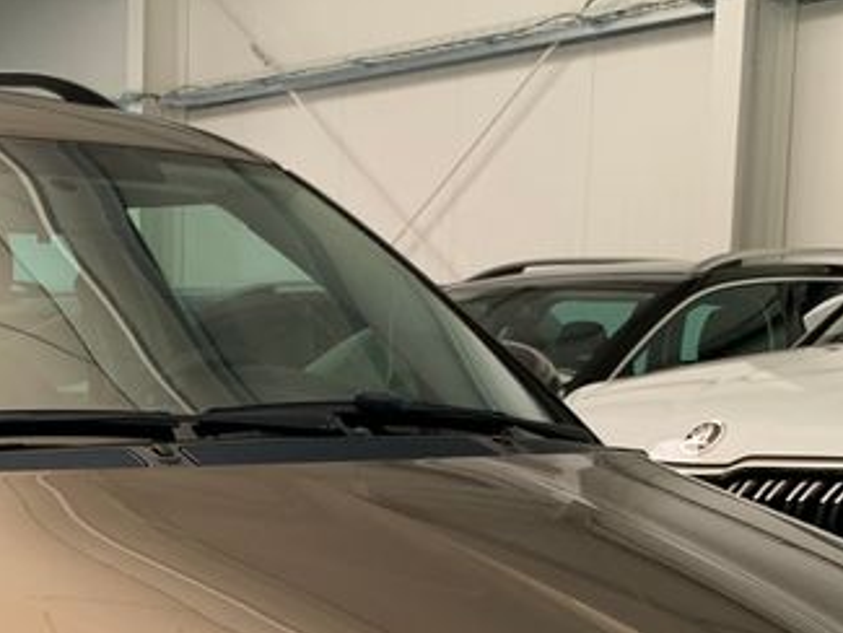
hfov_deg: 23.2
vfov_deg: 17.3
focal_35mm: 82
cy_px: 737
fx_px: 1998
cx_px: 78
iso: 64
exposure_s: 1/121
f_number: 1.8
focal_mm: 4.25
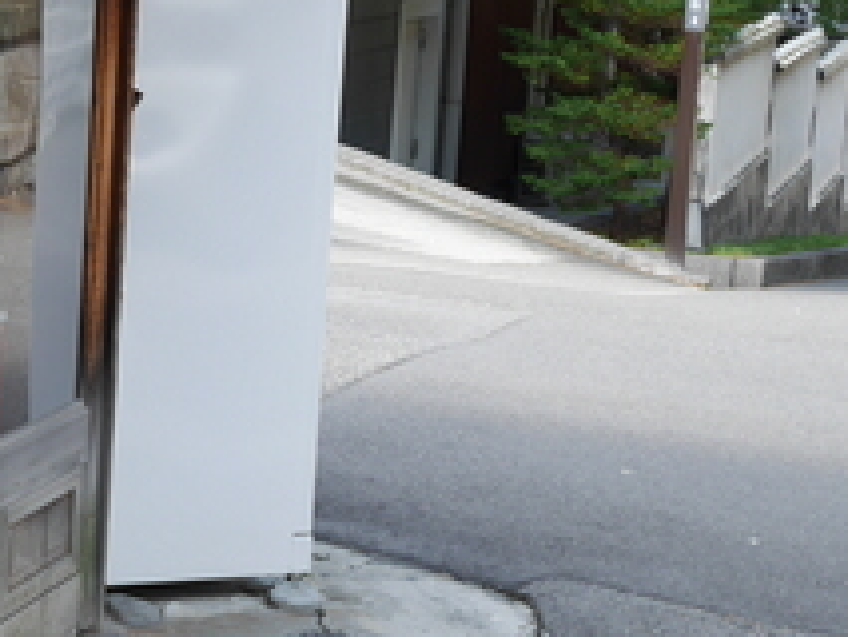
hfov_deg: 15.0
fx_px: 3039
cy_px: 241
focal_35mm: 124
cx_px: -303
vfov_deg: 12.0
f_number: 4.9
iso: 200
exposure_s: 1/125
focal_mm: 22
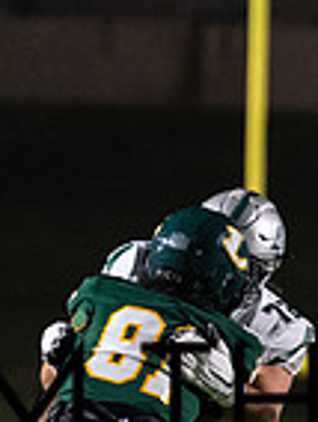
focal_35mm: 951
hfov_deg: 1.6
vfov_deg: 2.1
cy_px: 358
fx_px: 11614
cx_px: 675
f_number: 2.8
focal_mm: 200
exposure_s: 1/1250
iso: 4000
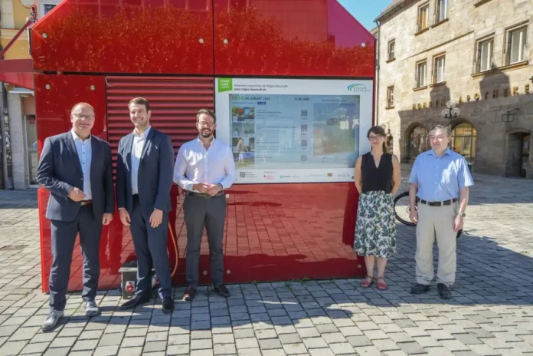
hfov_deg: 63.7
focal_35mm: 29
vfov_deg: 45.0
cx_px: 266
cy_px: 178
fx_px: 429
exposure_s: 1/250
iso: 250
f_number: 5.6
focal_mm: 29
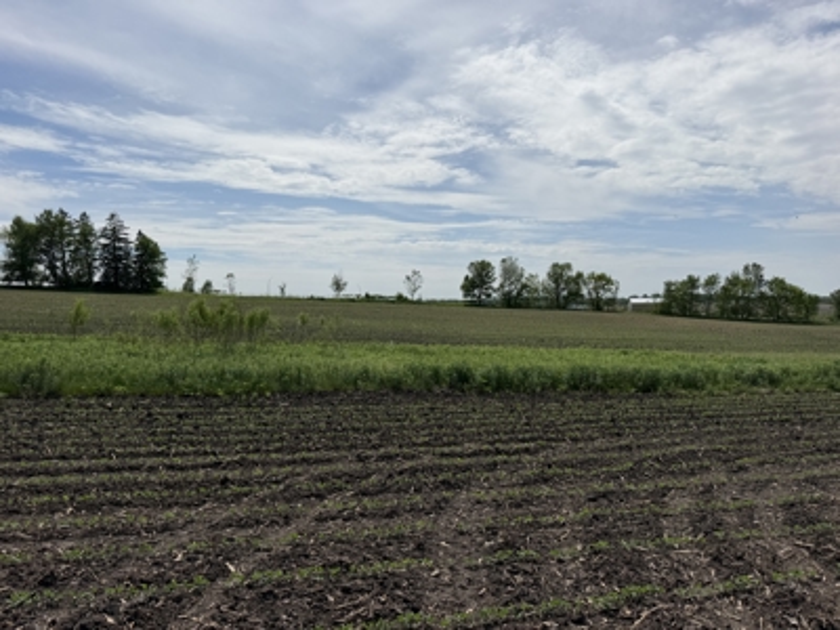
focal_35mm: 24
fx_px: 582
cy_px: 315
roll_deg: +0.9
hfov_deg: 71.6
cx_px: 420
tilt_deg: -2.4
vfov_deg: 56.8
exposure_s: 1/14286
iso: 80
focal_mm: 6.76
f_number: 1.78
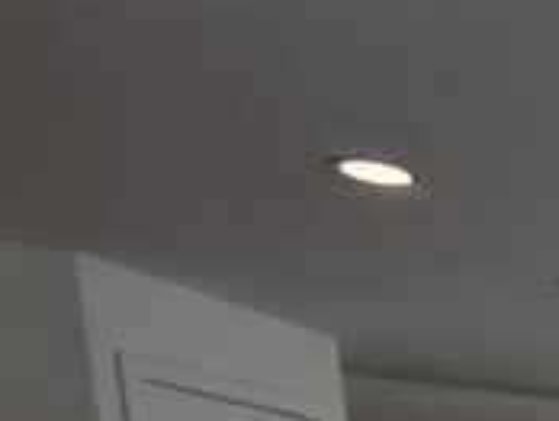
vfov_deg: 12.7
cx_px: 1436
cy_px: 971
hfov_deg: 13.4
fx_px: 1520
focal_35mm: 94
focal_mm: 1.64
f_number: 2.2
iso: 40
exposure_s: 1/312
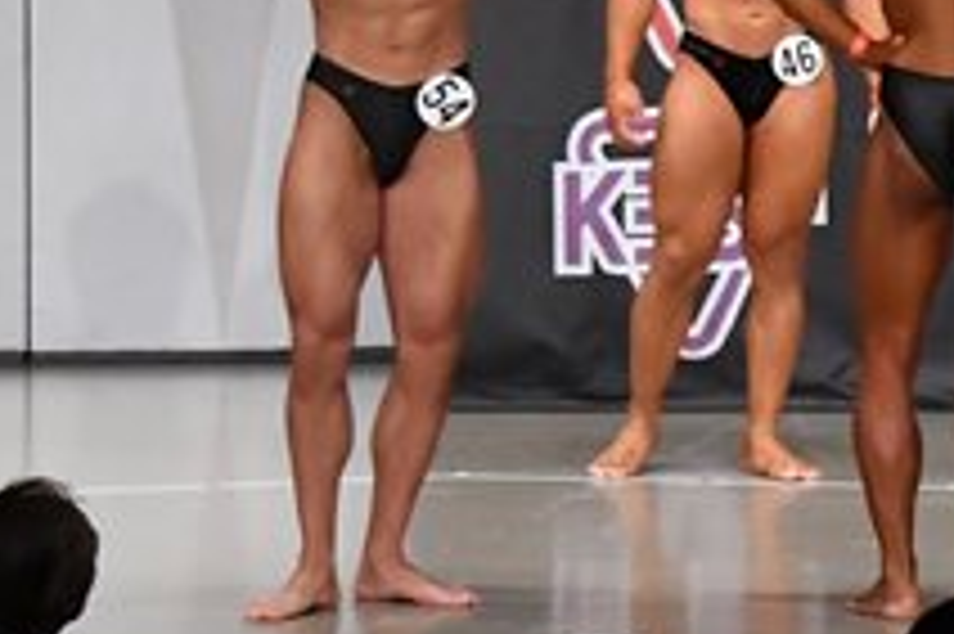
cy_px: 126
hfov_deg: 6.0
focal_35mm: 340
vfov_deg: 4.0
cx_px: 1546
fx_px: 9003
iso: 6400
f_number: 5.6
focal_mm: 62
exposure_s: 1/400
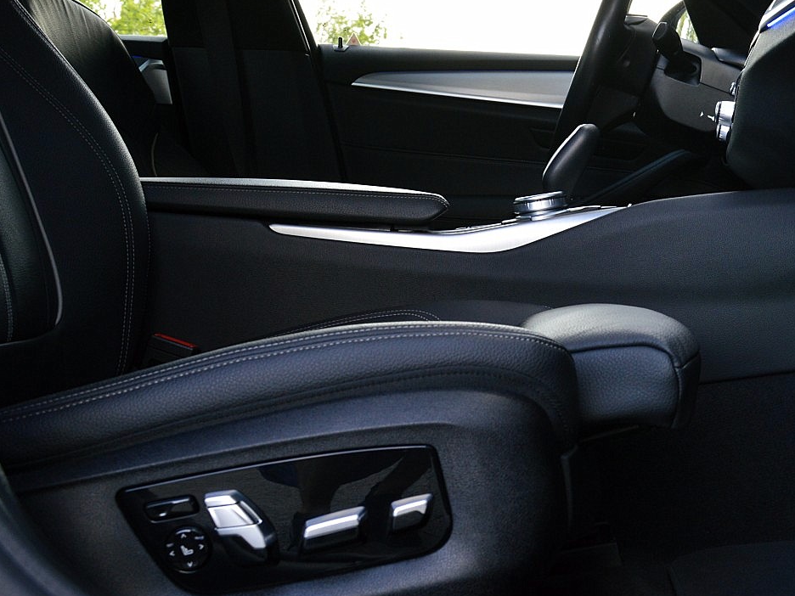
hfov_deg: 33.7
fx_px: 1263
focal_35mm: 55
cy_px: 197
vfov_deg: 26.4
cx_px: 661
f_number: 8
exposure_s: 1/60
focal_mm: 22
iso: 450
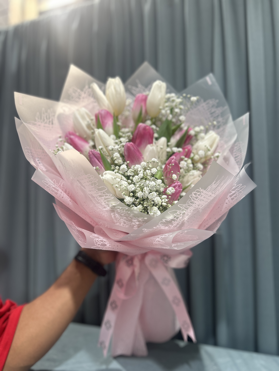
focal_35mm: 26
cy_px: 186
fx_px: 279
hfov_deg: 53.1
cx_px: 140
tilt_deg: +5.2
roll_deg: +1.1
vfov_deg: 67.3
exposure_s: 1/150
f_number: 1.5
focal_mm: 5.7
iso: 32
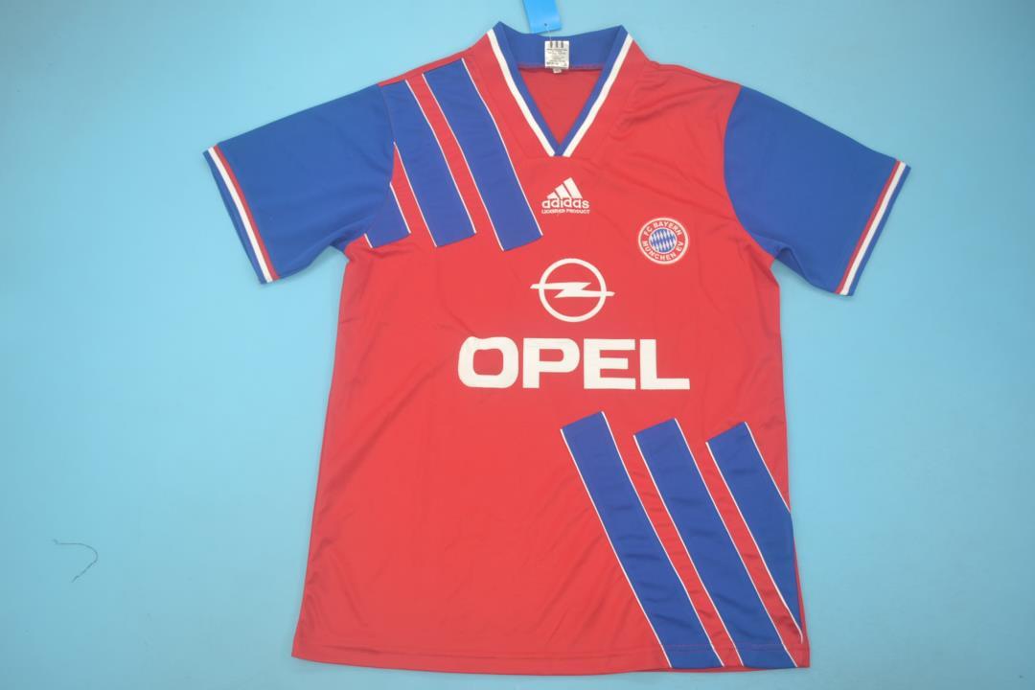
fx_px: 949
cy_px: 345
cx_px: 518
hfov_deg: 57.2
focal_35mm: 33
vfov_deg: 40.0
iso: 200
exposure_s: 1/100
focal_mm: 22
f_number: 3.8
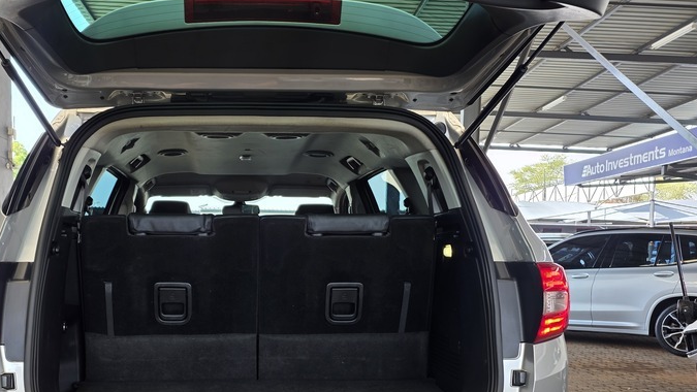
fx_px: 702
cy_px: 314
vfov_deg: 30.5
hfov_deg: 52.1
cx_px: 250
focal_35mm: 38
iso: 12
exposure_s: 1/50
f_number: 1.7
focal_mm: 6.25
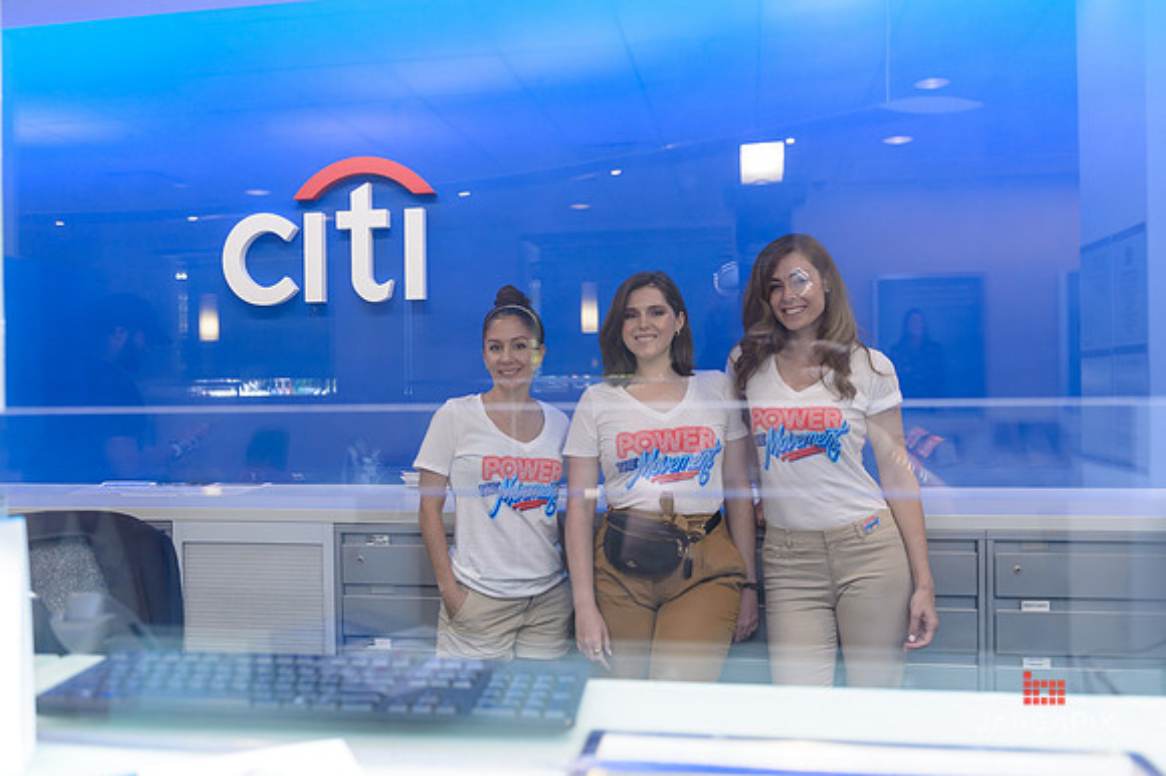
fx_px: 1003
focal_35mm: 31
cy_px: 388
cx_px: 583
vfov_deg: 42.3
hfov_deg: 60.3
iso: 1250
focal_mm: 31
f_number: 3.5
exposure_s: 1/200
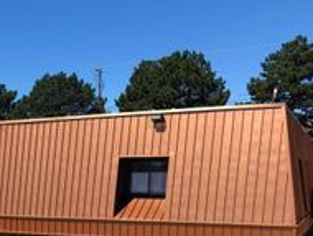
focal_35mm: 63
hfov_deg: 28.7
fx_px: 570
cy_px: 258
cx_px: -2
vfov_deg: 22.1
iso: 100
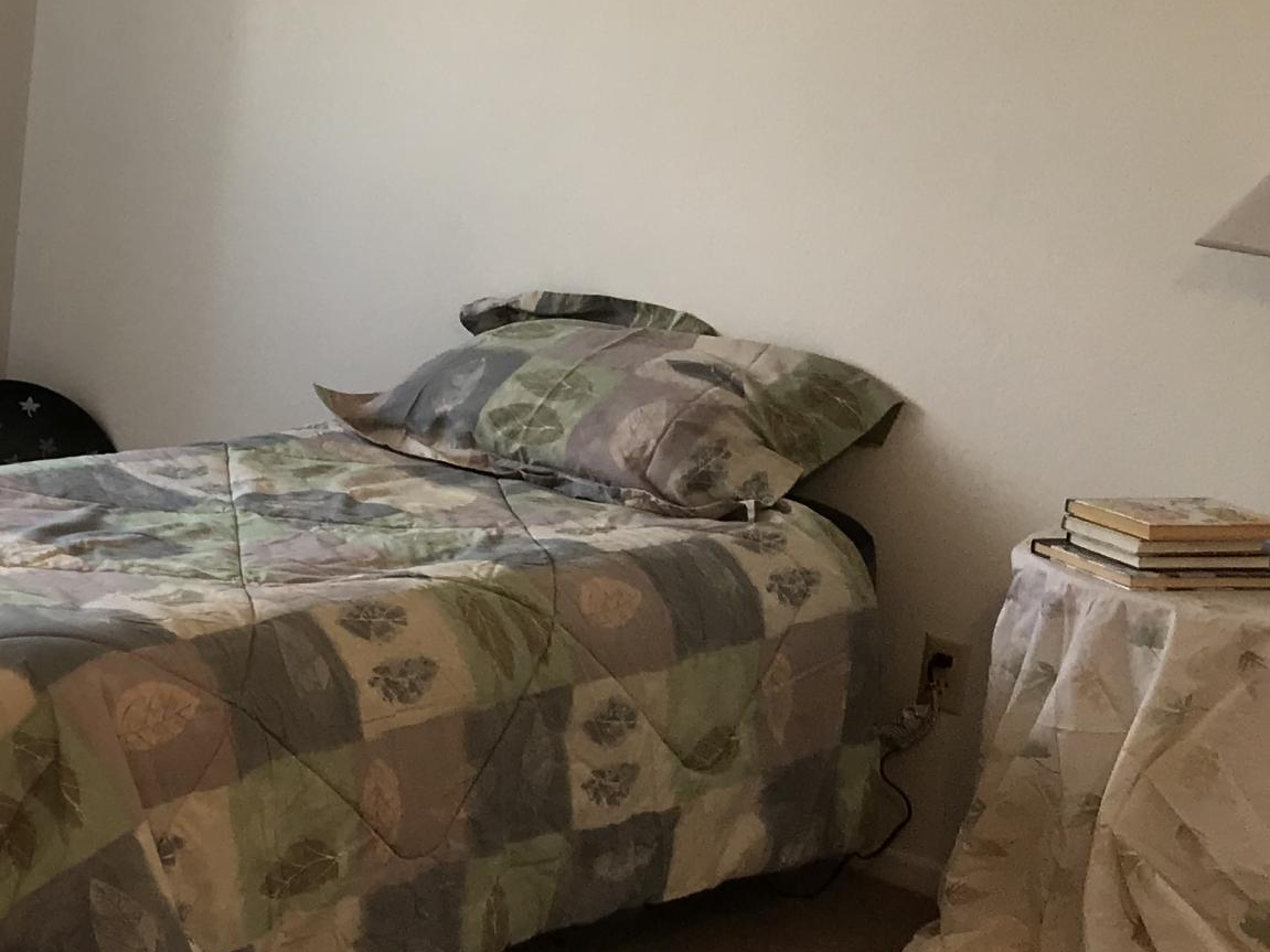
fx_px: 2678
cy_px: 368
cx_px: -357
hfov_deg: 23.7
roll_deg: -3.6
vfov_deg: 20.1
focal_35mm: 73
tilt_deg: -9.1
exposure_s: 1/40
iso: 25
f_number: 1.8
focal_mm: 3.99
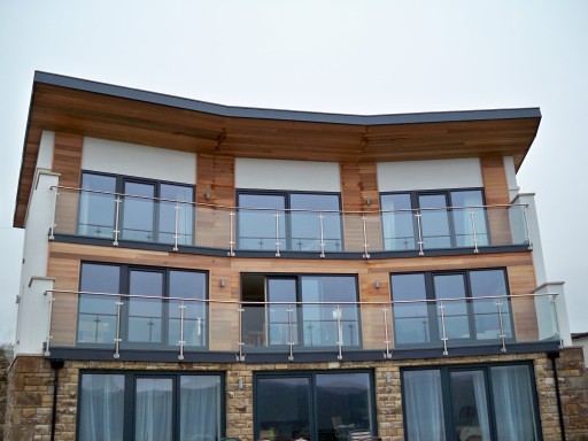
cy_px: 220
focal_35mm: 35
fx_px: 595
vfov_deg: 40.7
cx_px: 294
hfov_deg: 52.6
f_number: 3.1
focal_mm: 6.3
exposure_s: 1/60
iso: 125
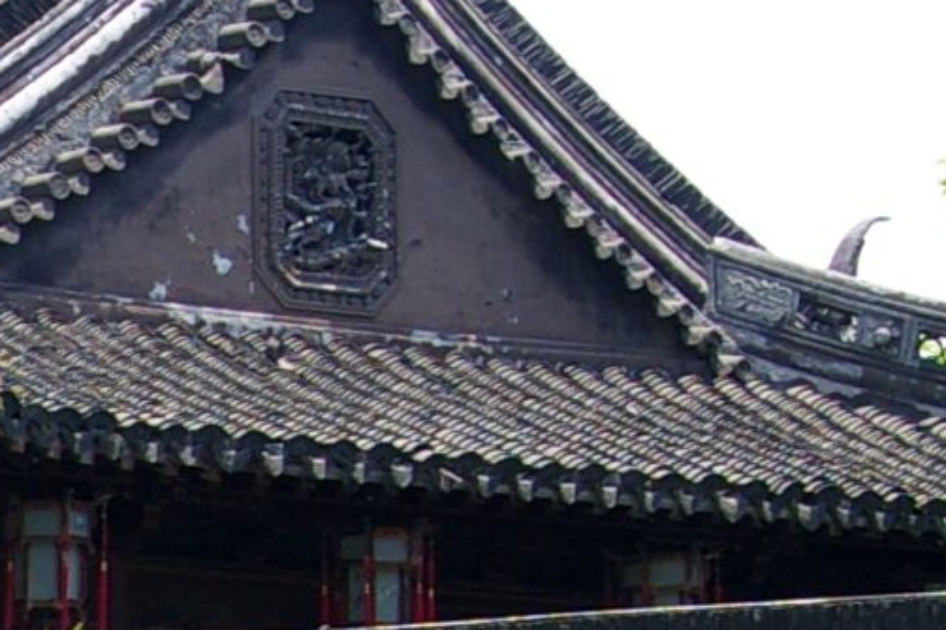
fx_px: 6213
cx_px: -985
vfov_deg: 5.7
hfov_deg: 8.3
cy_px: 1130
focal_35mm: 237
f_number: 6.7
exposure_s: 1/125
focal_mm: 31
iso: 200
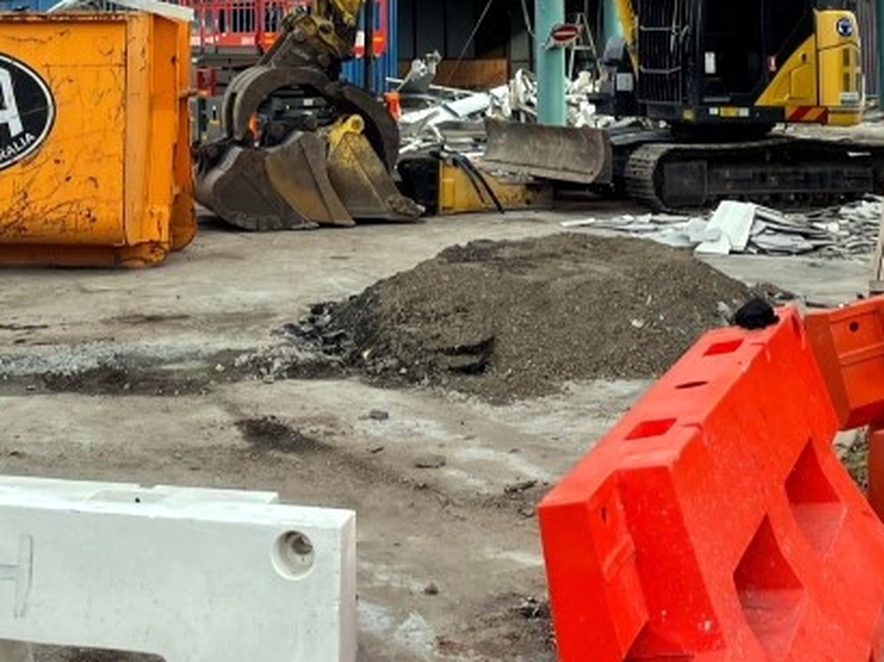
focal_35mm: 65
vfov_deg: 21.2
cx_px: 322
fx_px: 1659
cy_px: -101
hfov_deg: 29.7
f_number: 1.6
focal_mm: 4.2
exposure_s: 1/1335
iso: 32
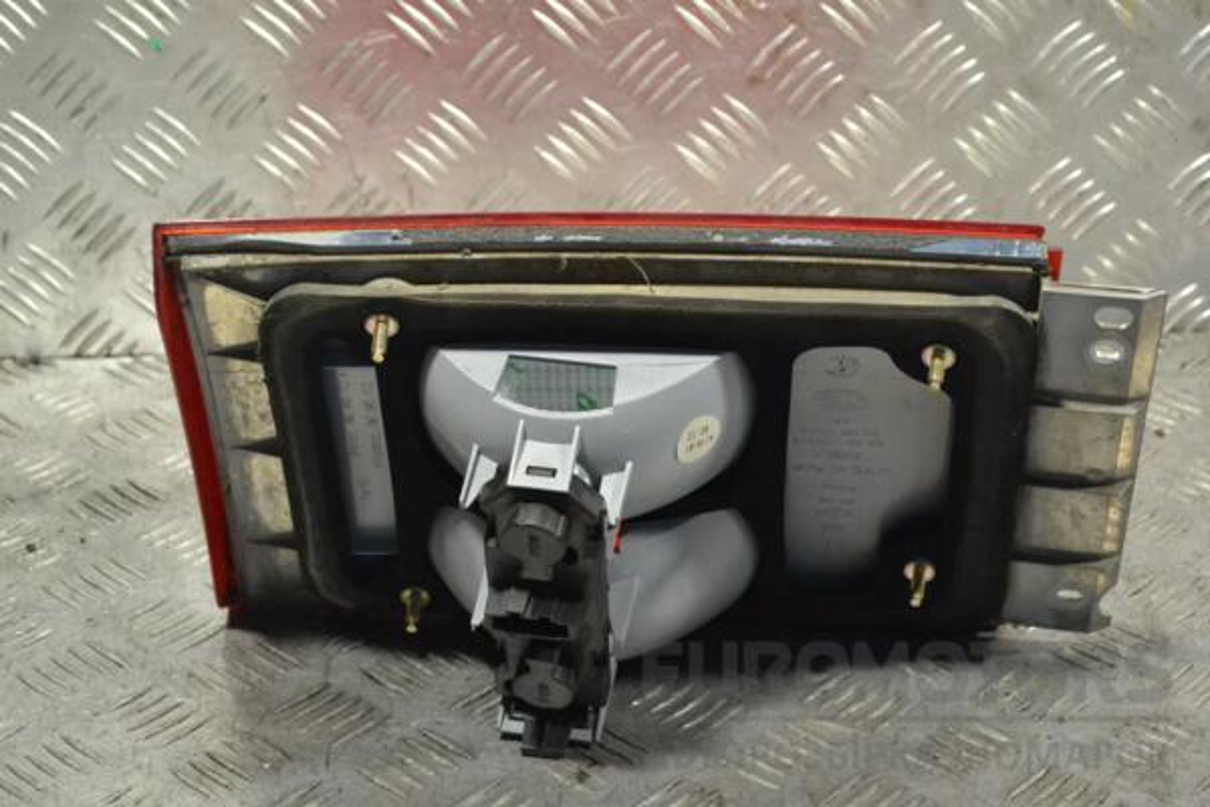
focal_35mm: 78
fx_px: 2621
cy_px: 404
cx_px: 605
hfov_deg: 26.0
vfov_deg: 17.5
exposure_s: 1/250
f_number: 8
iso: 3200
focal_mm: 52
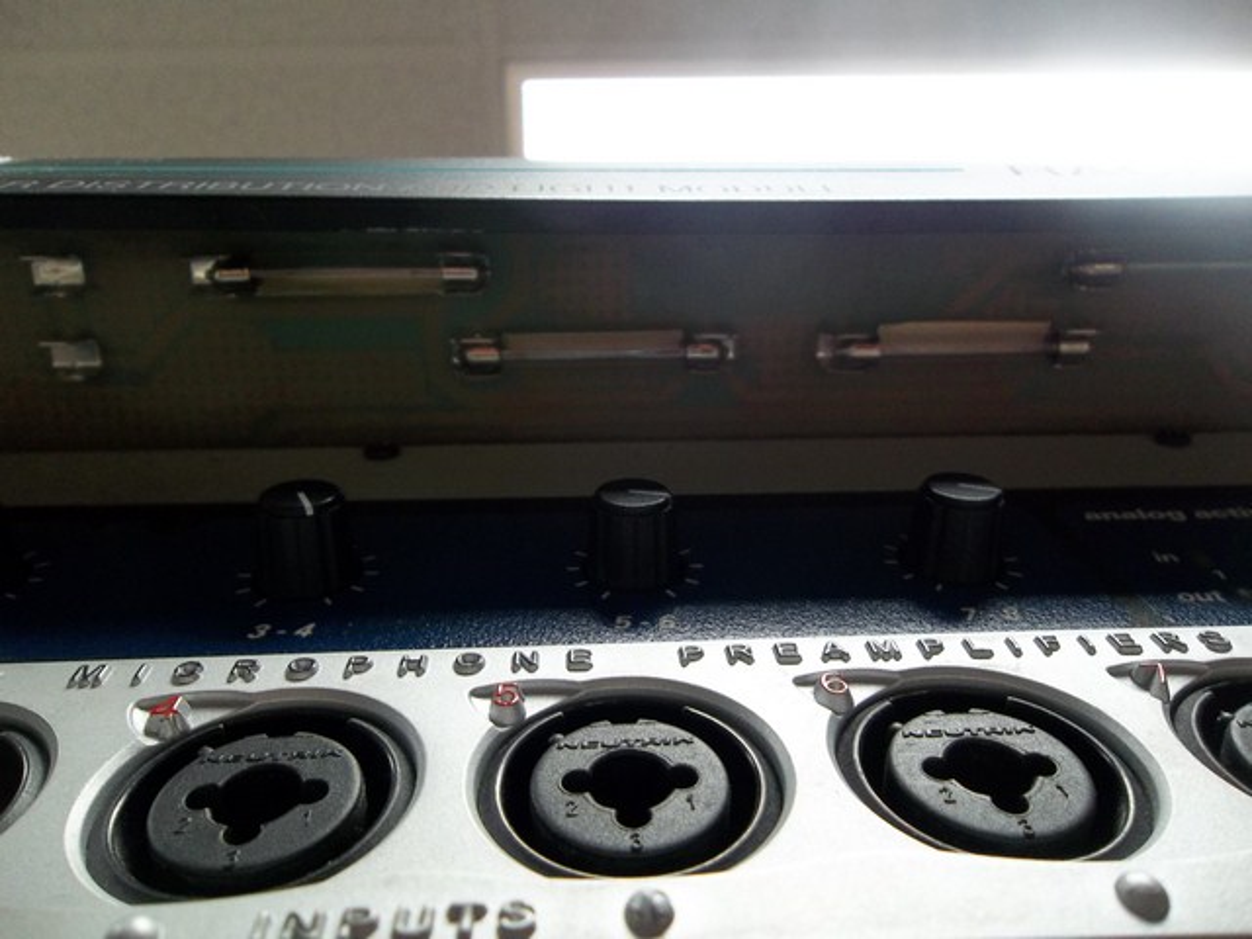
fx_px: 977
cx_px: 626
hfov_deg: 65.3
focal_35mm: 27
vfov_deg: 51.4
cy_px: 470
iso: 160
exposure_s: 1/25
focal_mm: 4.9
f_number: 3.5
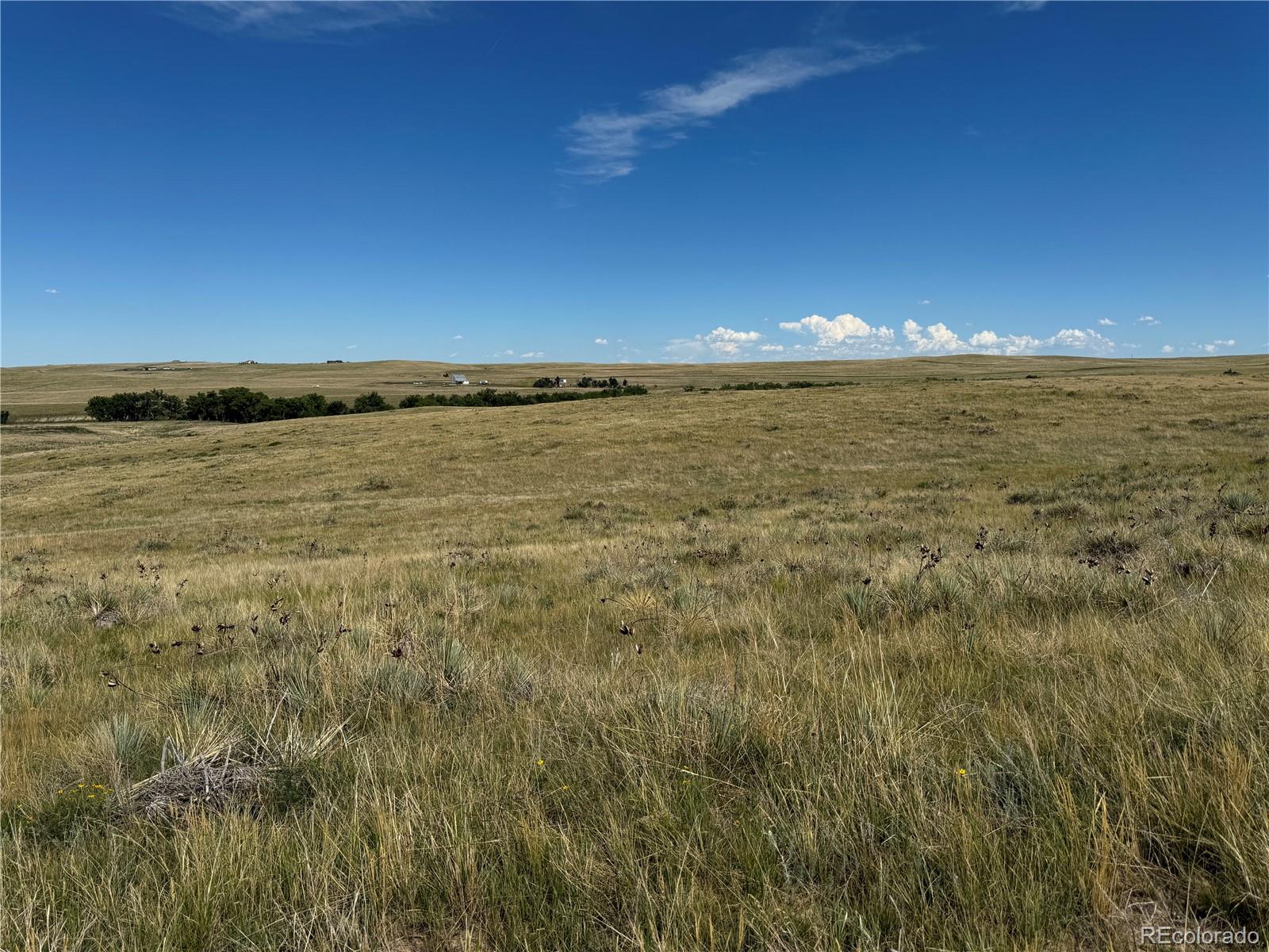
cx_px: 634
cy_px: 476
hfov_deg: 71.6
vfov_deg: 56.8
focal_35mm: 24
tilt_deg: -7.5
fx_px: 880
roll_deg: -0.1
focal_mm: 6.76
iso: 80
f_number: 1.78
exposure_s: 1/7092
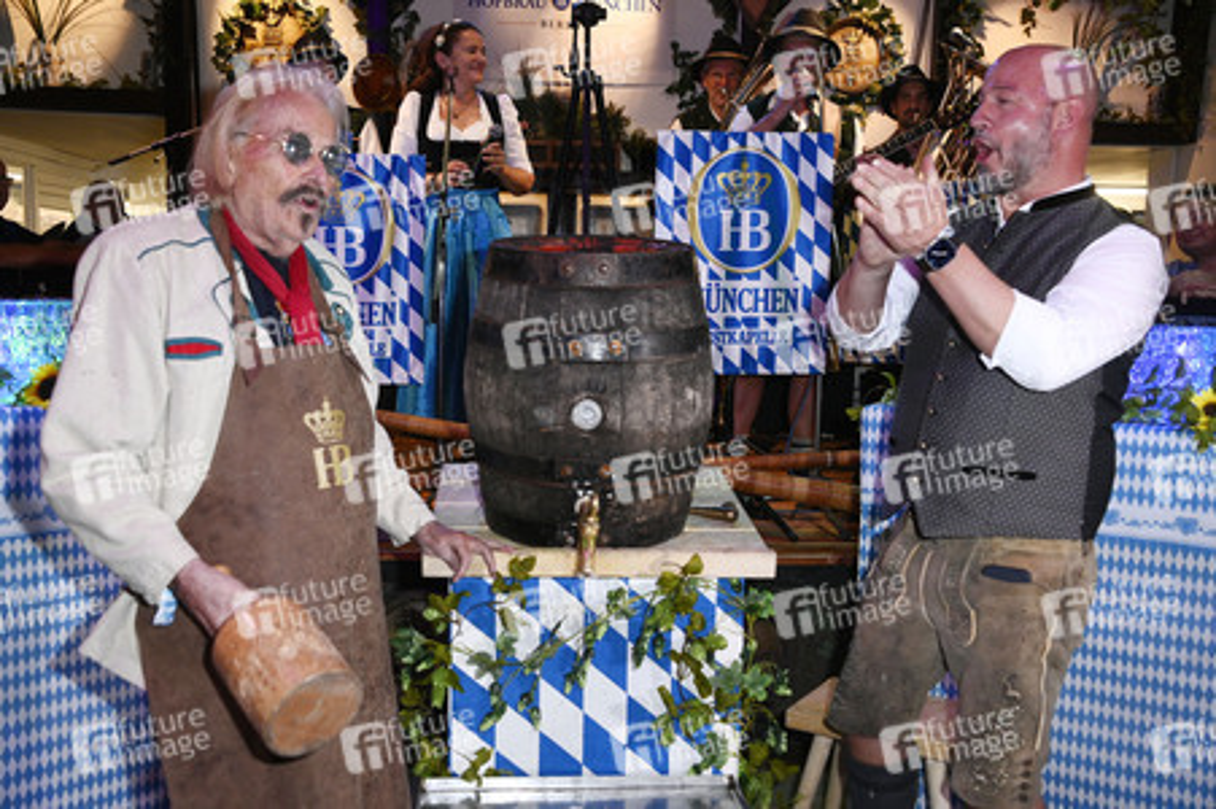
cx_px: 608
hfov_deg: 53.2
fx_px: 1215
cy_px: 404
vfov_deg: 36.8
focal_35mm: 36
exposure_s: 1/200
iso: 3200
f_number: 5.6
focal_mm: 36
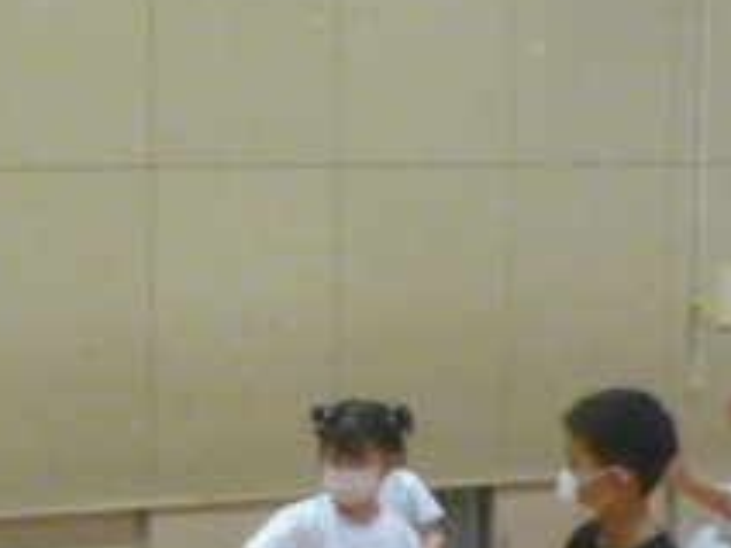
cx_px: -366
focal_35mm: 148
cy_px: 806
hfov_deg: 12.7
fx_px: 3125
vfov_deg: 9.7
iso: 400
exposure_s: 1/50
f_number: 2.9
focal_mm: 4.9
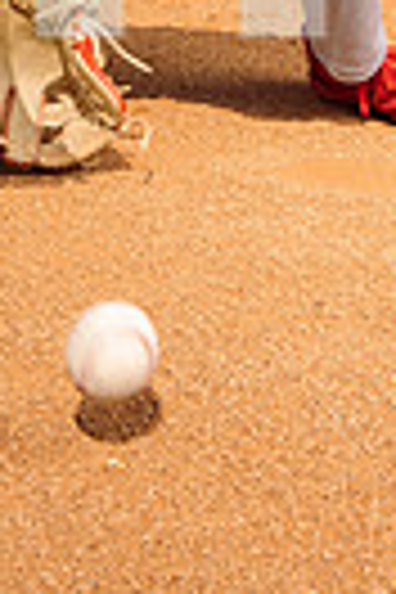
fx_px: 1353
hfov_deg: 16.7
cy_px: -414
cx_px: 198
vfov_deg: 19.7
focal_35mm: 82
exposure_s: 1/250
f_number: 8
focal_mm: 24
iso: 64
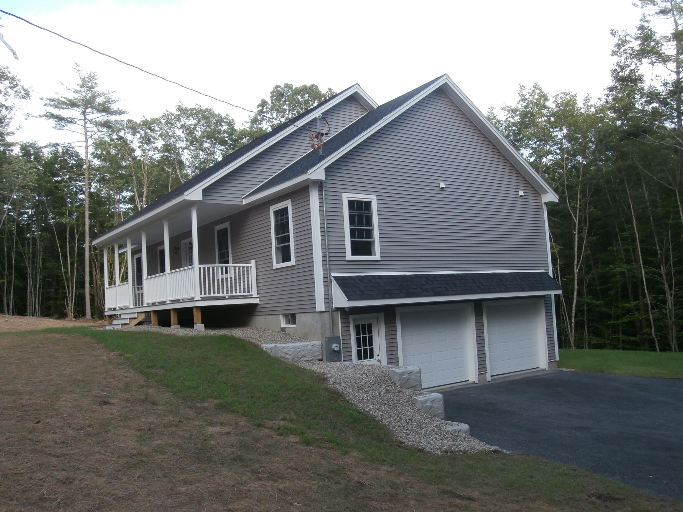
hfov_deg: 60.0
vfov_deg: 46.8
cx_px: 342
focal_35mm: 30
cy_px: 256
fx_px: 592
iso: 100
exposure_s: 1/125
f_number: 3.5
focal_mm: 5.36
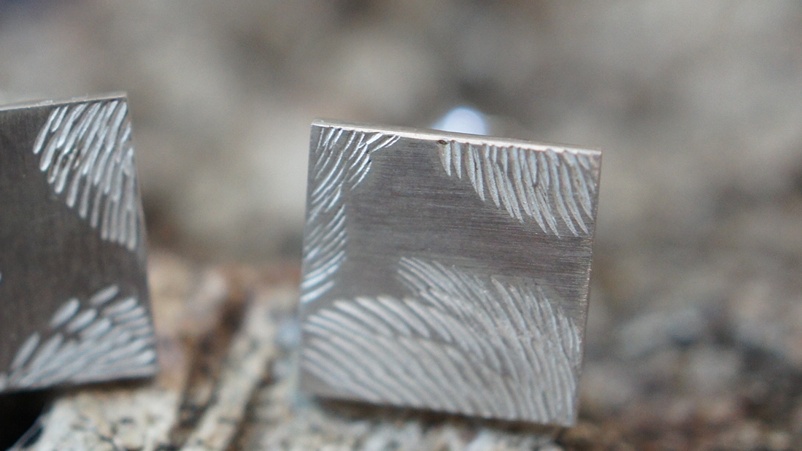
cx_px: 239
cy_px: 211
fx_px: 2084
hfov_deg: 21.7
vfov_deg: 12.4
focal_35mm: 98
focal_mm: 30
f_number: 3.5
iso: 800
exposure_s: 1/50
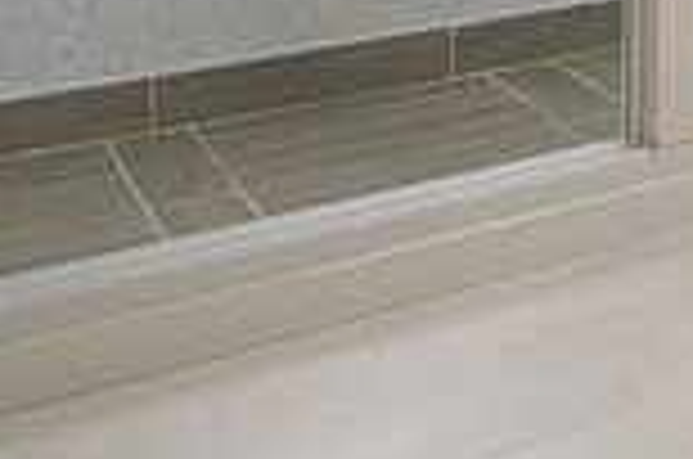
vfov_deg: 14.5
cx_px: 1544
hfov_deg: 16.3
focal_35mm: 78
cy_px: -459
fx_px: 1498
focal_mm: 10
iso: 800
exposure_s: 1/160
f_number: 4
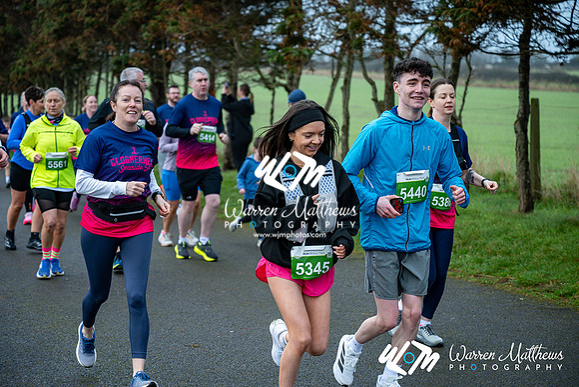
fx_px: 1126
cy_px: 194
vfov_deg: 19.5
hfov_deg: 28.8
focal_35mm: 70
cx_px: 290
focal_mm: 70
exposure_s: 1/1250
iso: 560
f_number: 2.8
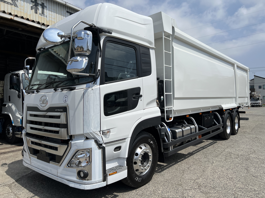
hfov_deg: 67.3
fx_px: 199
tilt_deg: -0.4
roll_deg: +0.7
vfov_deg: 53.1
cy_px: 99
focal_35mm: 26
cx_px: 132
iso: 50
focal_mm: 5.7
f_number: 1.5
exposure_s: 1/8696
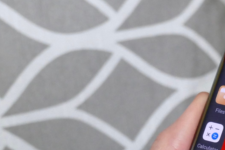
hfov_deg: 6.5
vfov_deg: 4.4
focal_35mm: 312
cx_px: 299
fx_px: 1950
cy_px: 88
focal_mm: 39.97
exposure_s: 1/60
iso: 1600
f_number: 5
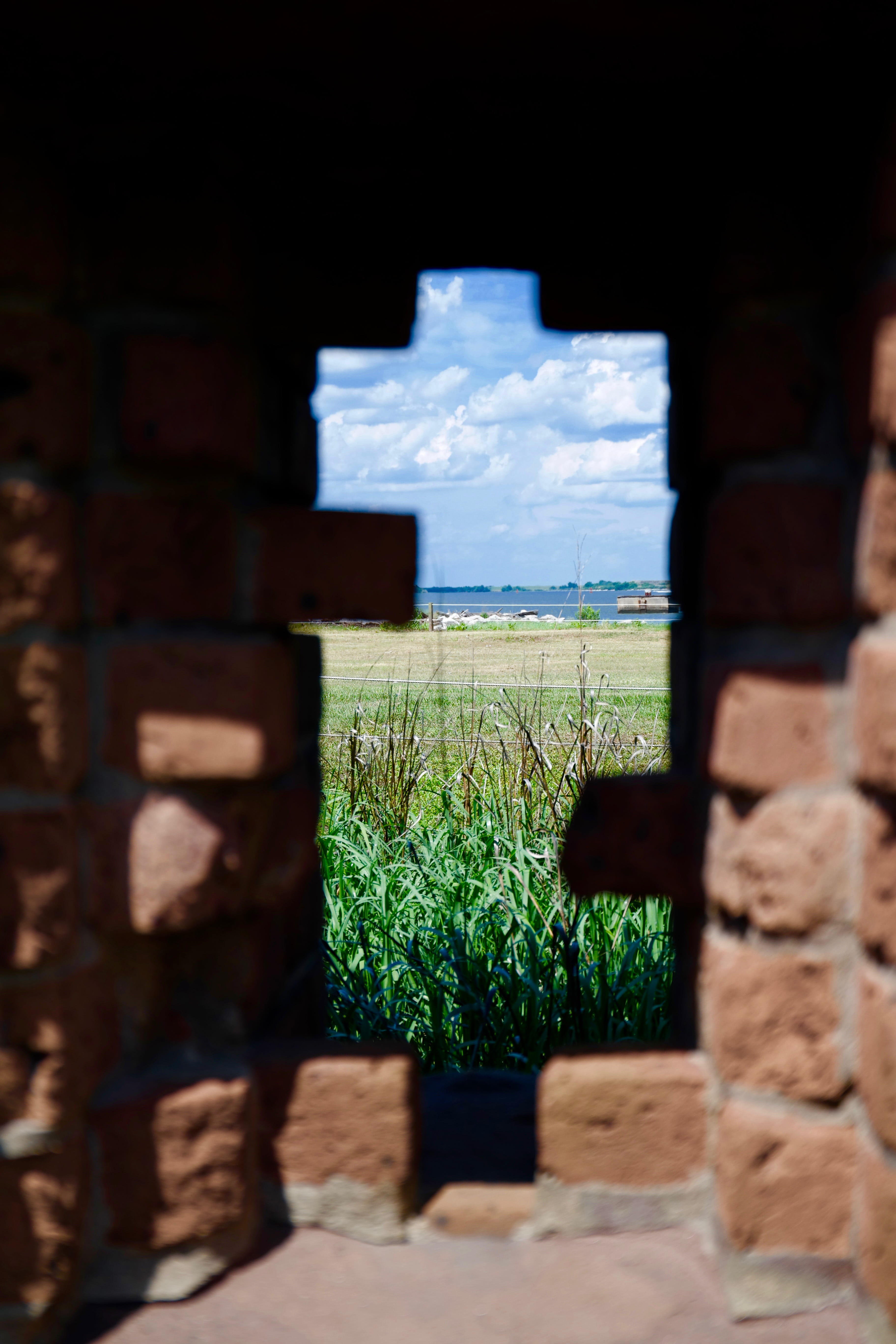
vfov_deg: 37.5
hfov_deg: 25.5
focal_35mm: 53
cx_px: 448
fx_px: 1979
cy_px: 672
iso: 100
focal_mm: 35
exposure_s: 1/1250
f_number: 2.8
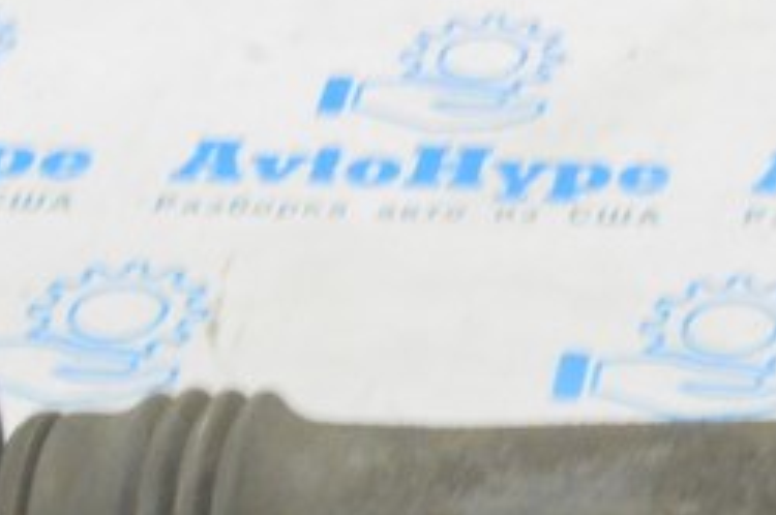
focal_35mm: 172
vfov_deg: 7.9
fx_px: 3703
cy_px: 436
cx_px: 975
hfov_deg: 11.7
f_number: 20
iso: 6400
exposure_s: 1/15
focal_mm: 28
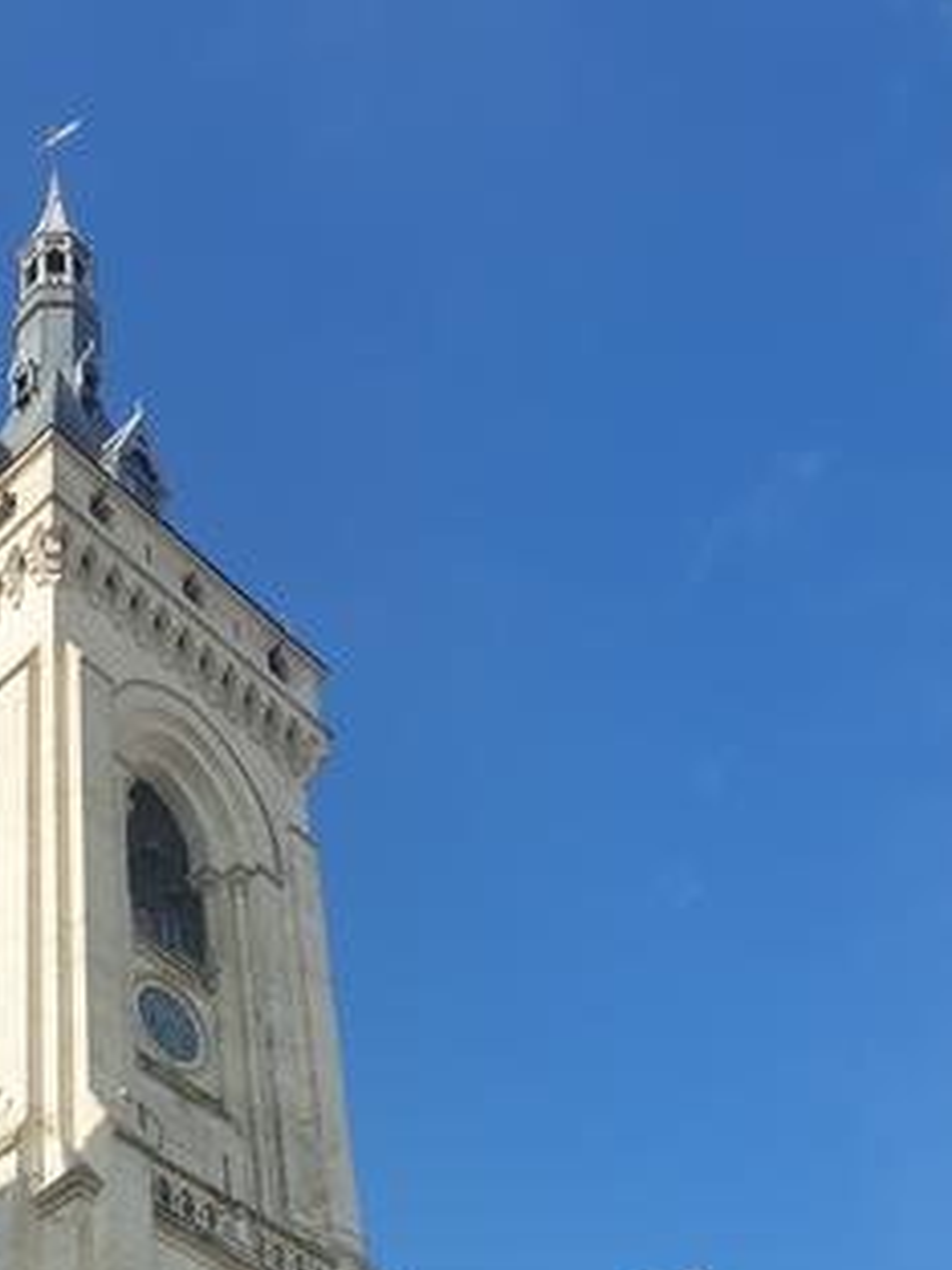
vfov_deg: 35.2
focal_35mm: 50
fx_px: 1833
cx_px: 163
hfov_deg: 28.4
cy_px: 1217
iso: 50
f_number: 2.4
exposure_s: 1/1242
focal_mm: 4.3
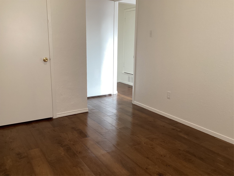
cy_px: 88
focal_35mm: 31
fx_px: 210
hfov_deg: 58.4
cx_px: 117
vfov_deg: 45.4
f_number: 2.4
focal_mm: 3.3
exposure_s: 1/60
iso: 80
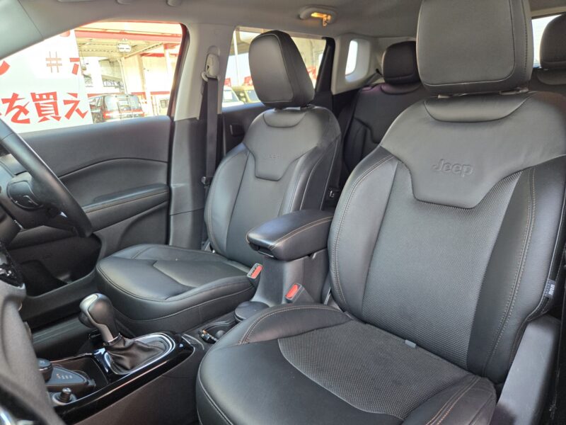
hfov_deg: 73.9
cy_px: 212
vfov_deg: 58.9
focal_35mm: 23
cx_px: 283
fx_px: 376
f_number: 1.8
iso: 250
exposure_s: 1/180
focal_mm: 5.4
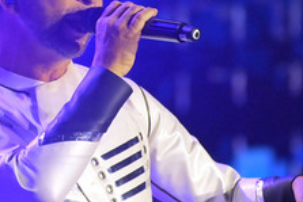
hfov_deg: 2.0
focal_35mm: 1009
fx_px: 8498
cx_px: 109
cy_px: 95
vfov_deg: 1.4
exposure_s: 1/800
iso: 12800
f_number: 5.6
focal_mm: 500
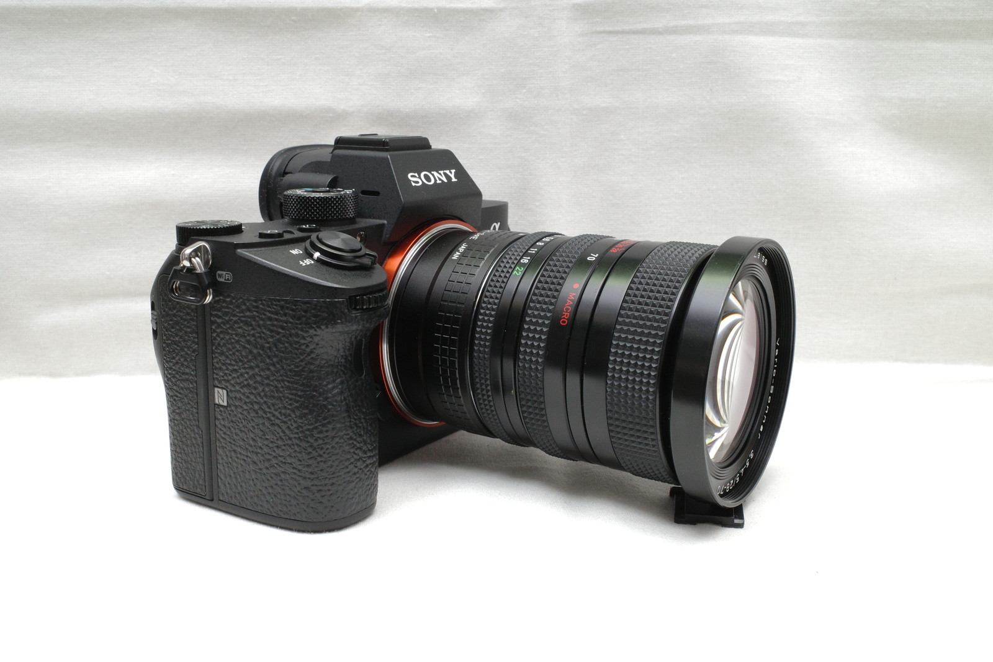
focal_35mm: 35
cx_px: 496
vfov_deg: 37.9
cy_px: 331
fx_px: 965
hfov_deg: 54.4
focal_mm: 18.3
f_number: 9
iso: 1000
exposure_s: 1/30
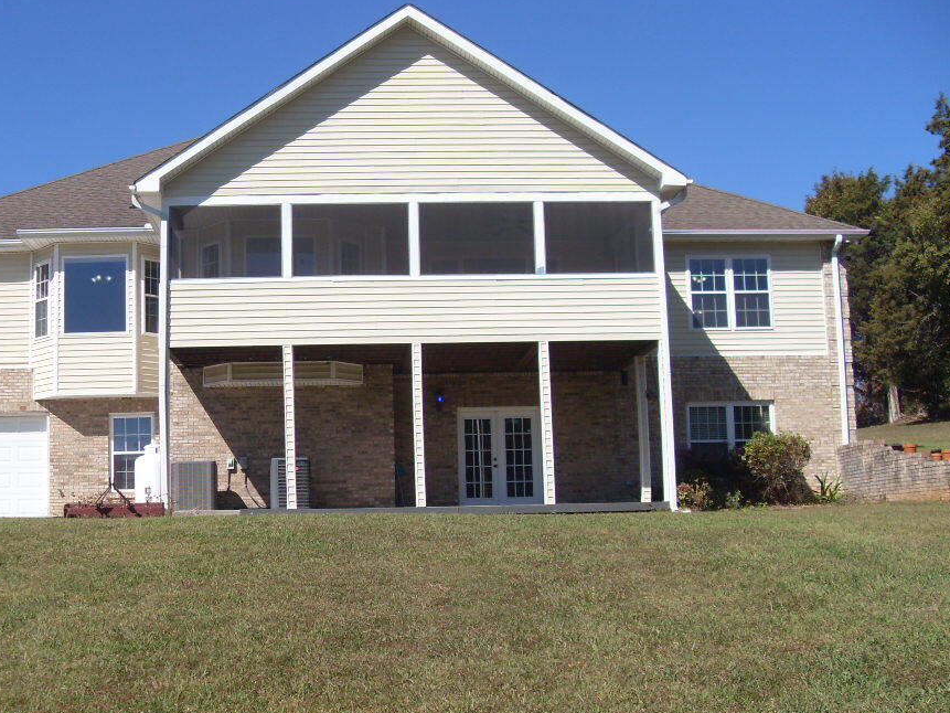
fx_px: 1208
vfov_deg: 32.8
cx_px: 392
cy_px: 411
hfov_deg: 42.8
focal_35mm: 44
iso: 80
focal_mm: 6.3
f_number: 7
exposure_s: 1/350
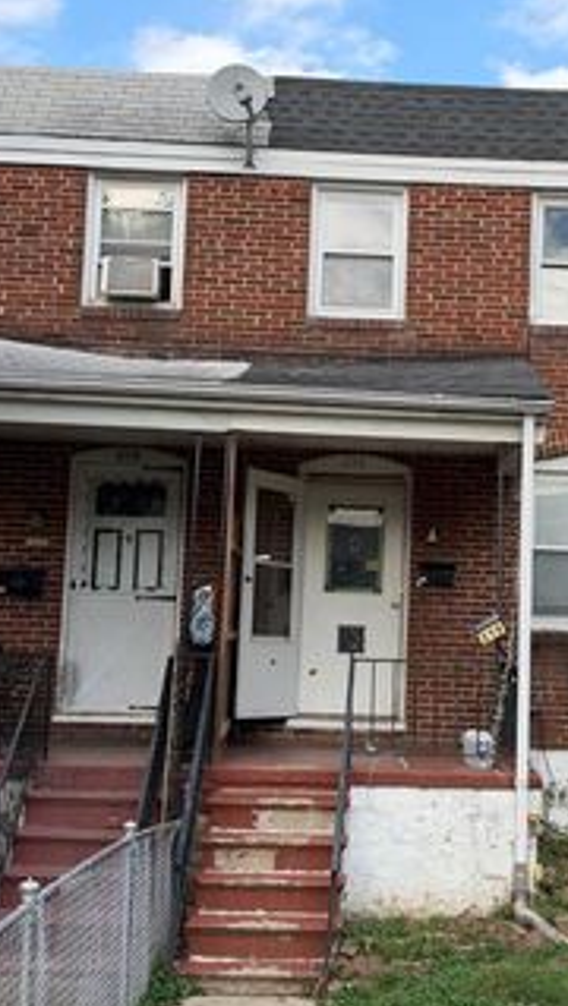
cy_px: 456
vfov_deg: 36.0
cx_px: 435
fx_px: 1549
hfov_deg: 20.6
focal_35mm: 58
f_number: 1.8
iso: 64
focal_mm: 6.93
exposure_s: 1/1070
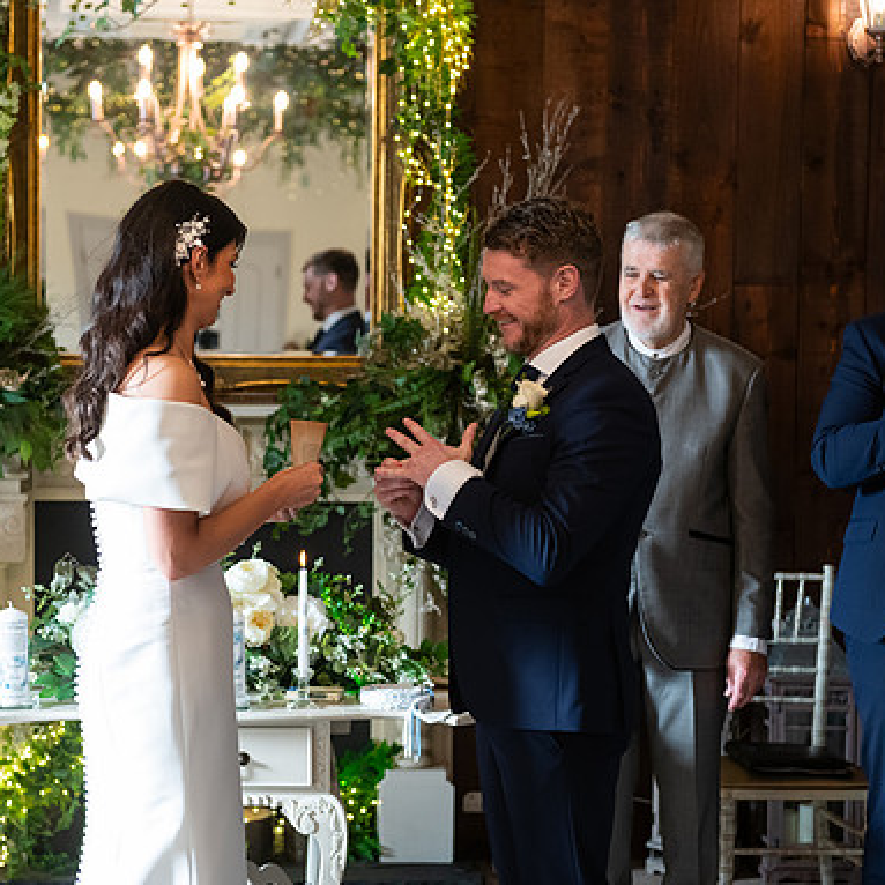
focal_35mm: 90
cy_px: 445
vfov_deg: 19.3
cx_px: 314
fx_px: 2603
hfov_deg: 19.2
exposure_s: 1/160
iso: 1000
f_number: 3.5
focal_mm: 70
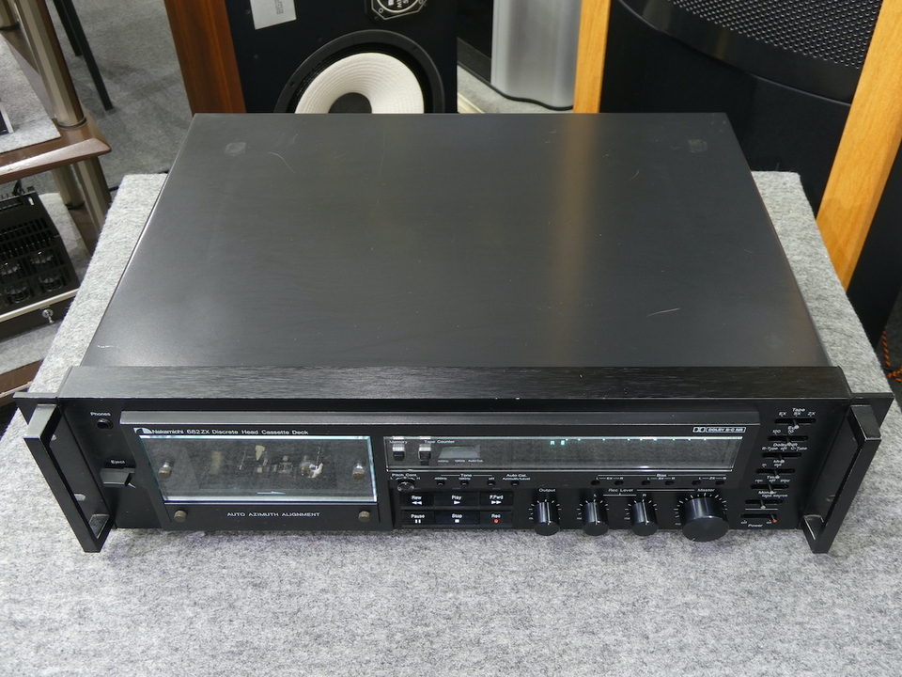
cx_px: 451
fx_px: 860
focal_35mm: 33
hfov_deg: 55.4
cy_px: 338
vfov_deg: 42.9
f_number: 3.6
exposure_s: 1/2
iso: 100
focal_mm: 5.8
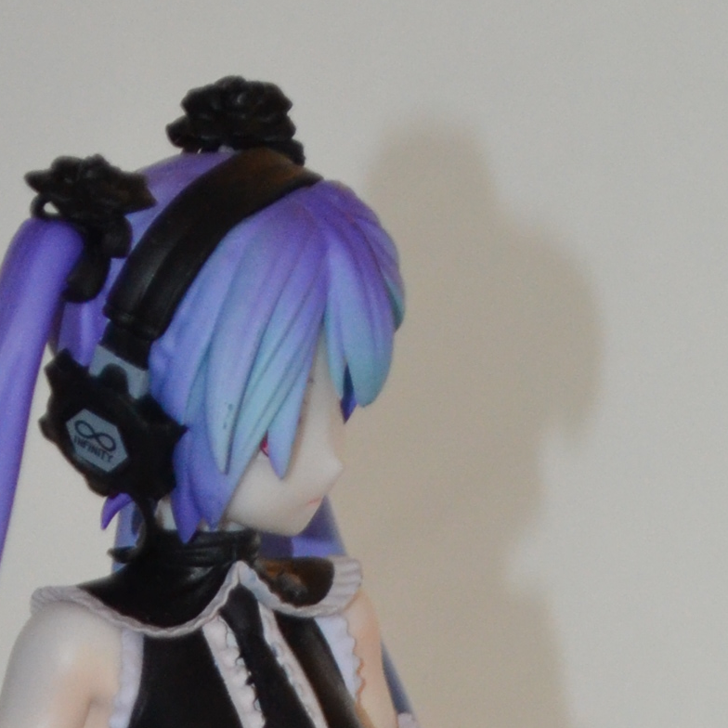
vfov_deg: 5.5
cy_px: 1496
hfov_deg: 5.7
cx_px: 291
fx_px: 7349
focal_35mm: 309
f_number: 5.6
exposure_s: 1/60
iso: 1250
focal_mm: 55
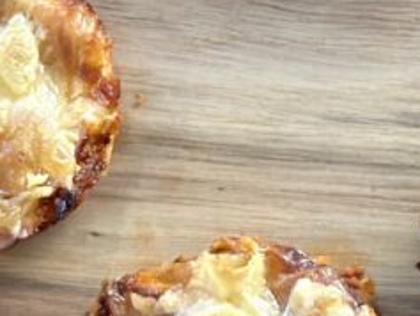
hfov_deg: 8.2
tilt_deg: -83.9
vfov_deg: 6.2
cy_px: -64
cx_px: 626
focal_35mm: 237
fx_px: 2877
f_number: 1.78
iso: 80
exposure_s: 1/50
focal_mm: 6.86
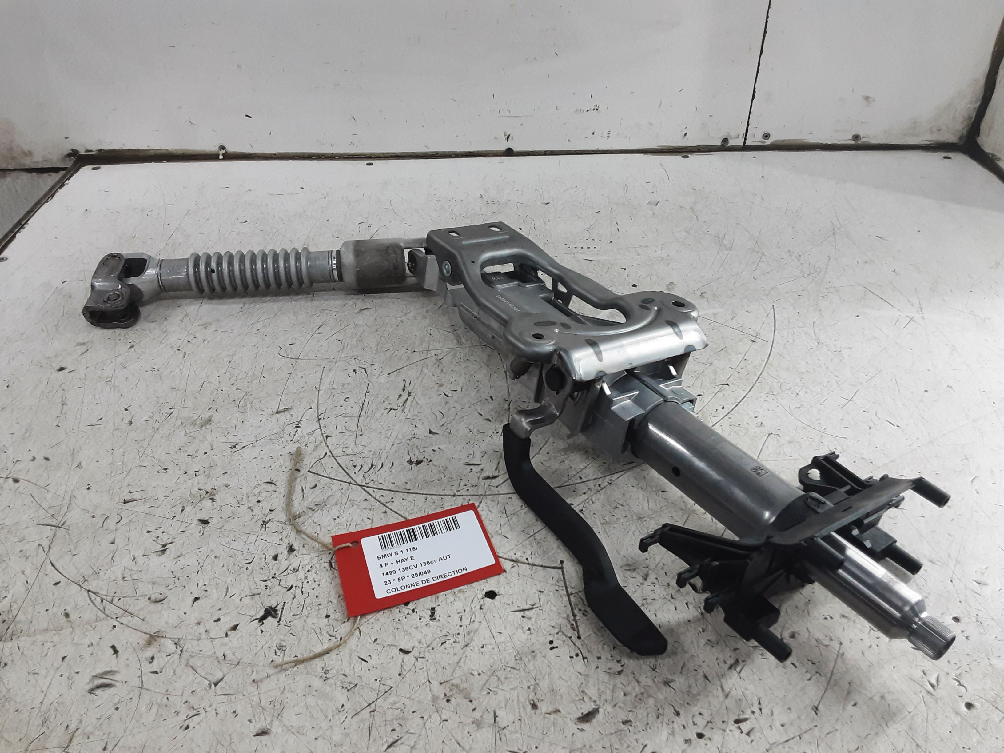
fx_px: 783
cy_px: 376
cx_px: 502
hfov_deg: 65.3
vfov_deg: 51.4
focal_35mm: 27
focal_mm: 2.91
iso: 125
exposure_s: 1/50
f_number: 1.9
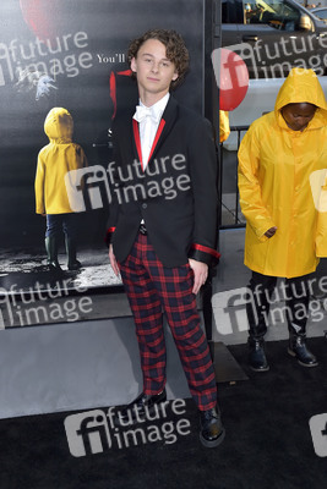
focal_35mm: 48
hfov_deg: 28.1
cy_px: 244
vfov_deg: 41.1
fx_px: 653
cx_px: 164
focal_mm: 48
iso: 640
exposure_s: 1/250
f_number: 6.3
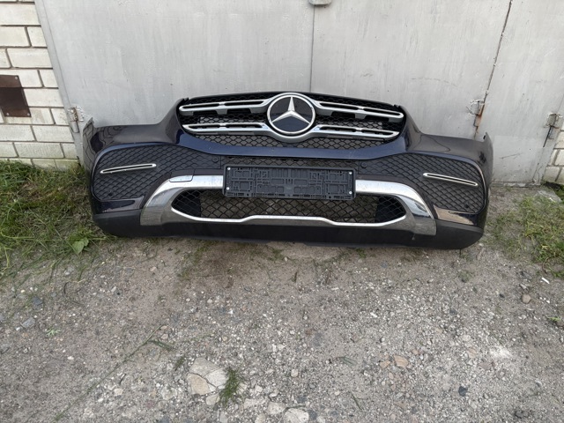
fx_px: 424
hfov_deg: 67.3
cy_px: 212
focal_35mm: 26
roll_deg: -0.6
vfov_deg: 53.1
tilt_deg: -32.6
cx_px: 282
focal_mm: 5.96
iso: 200
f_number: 1.6
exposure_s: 1/60
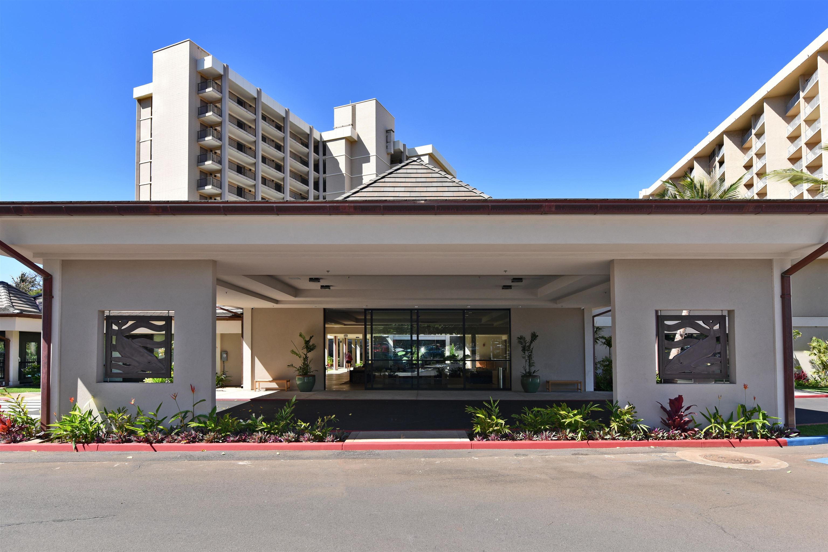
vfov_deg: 64.6
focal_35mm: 19
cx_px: 414
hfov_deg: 86.9
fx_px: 437
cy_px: 276
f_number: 8
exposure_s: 1/200
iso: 100
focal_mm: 19
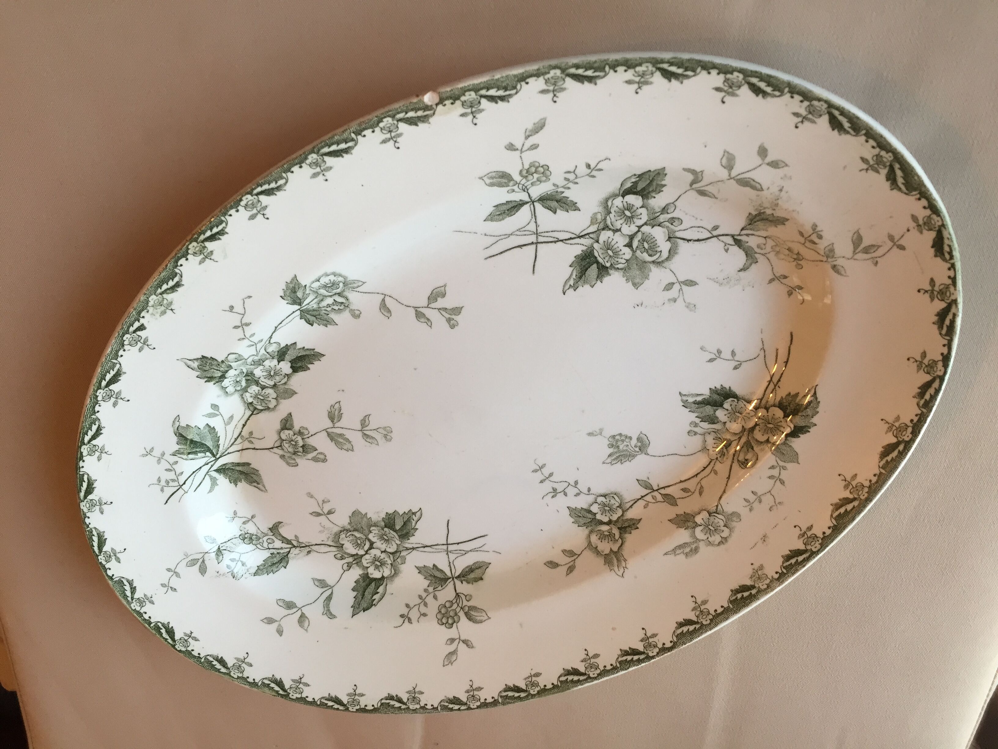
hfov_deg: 61.7
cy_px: 374
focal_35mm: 29
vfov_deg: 48.2
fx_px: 836
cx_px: 499
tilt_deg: -63.2
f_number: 2.2
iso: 80
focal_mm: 4.15
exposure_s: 1/33
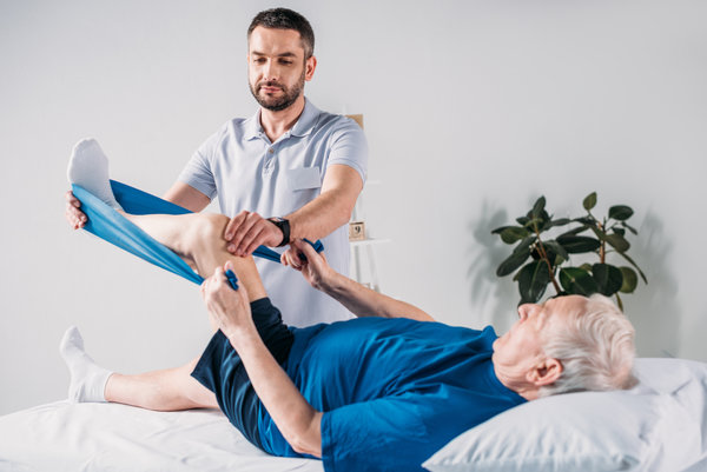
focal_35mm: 50
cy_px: 236
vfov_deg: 27.0
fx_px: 983
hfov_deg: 39.6
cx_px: 354
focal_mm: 50
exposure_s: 1/200
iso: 100
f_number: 3.5
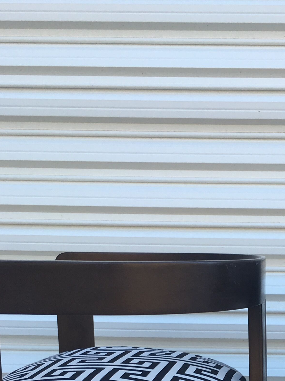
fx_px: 812
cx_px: 277
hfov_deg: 19.4
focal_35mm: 74
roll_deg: +0.1
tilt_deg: -11.3
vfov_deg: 24.5
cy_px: 419
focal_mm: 4.15
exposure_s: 1/104
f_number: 2.2
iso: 25
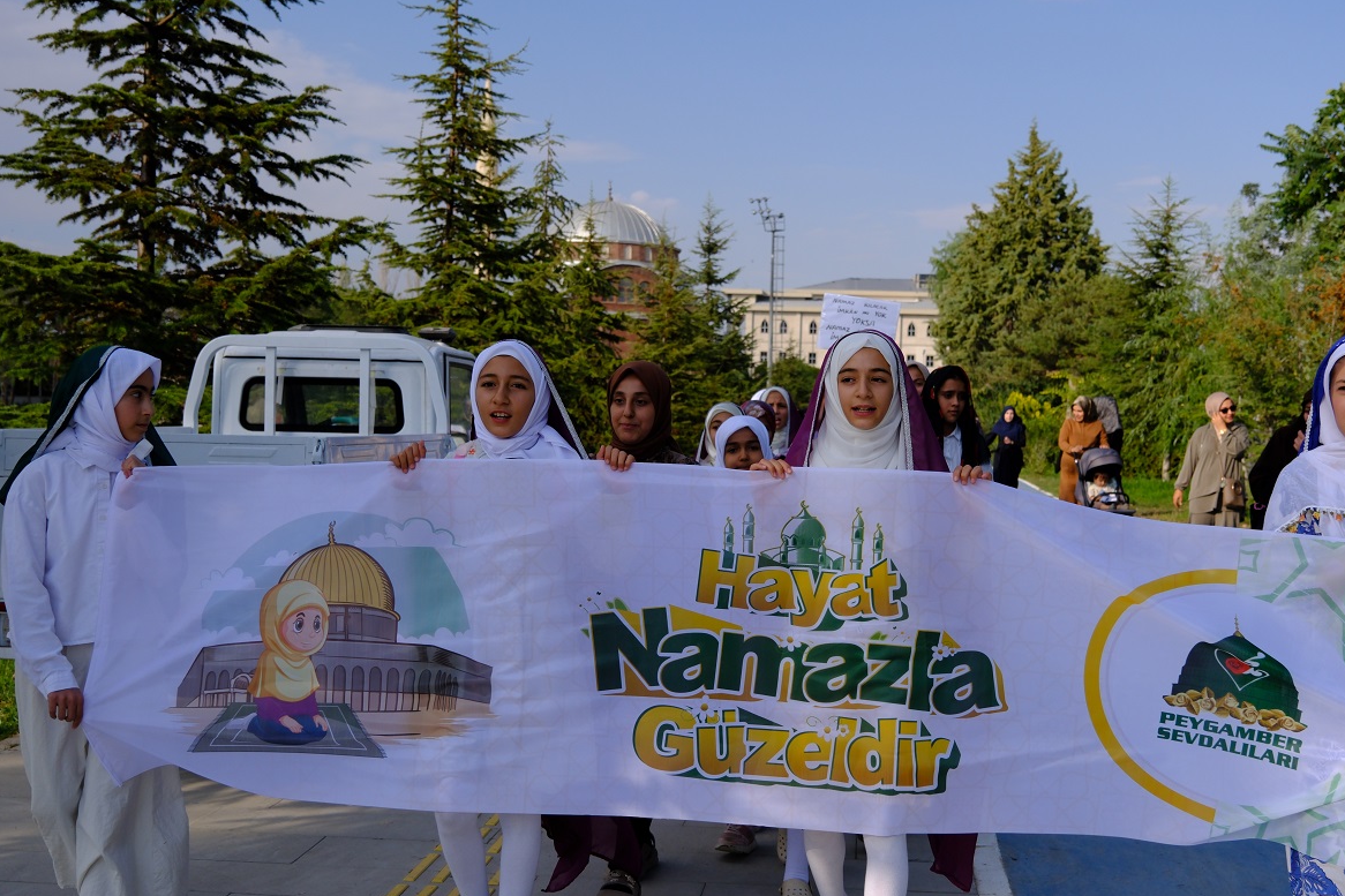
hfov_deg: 47.3
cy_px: 465
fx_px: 1531
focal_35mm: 41
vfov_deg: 32.6
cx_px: 747
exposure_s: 1/2000
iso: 320
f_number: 4
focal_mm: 23.5
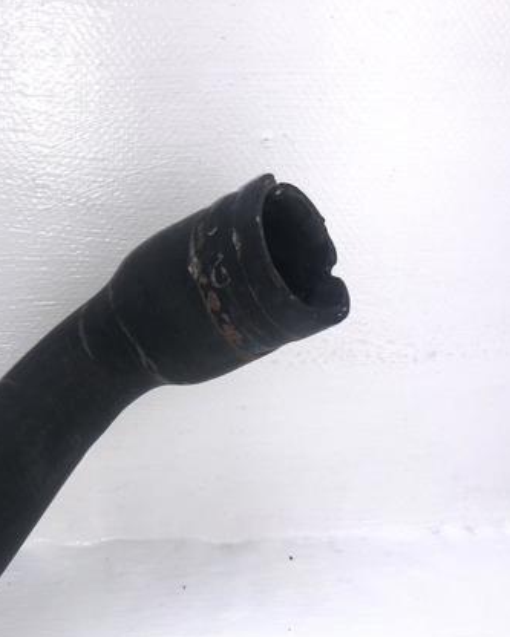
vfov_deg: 43.7
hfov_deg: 34.4
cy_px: 361
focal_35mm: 42
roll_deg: +0.9
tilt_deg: -18.2
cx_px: 89
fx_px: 792
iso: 20
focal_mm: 4
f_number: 1.8
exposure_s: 1/676
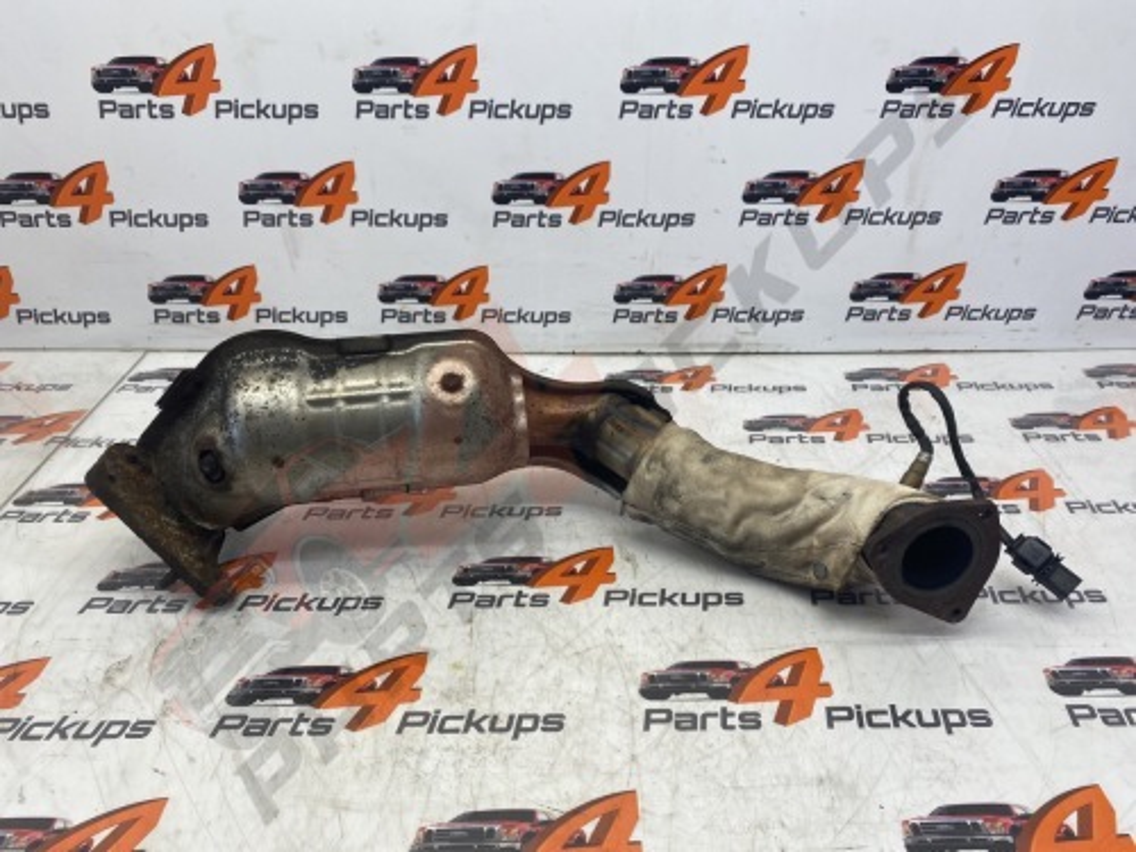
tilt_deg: -28.9
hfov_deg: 67.3
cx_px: 568
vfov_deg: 53.1
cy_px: 426
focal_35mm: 26
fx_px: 853
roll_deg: -0.9
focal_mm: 4.25
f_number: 1.8
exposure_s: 1/126
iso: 32
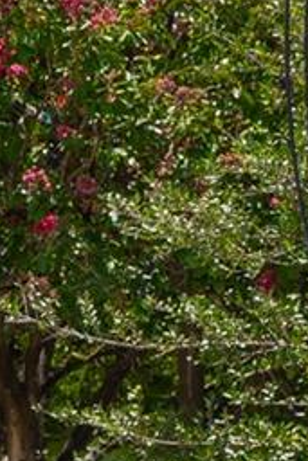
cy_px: 777
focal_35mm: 192
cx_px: -1430
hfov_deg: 5.1
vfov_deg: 10.2
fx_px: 2460
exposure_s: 1/500
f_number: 9
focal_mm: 24
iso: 100
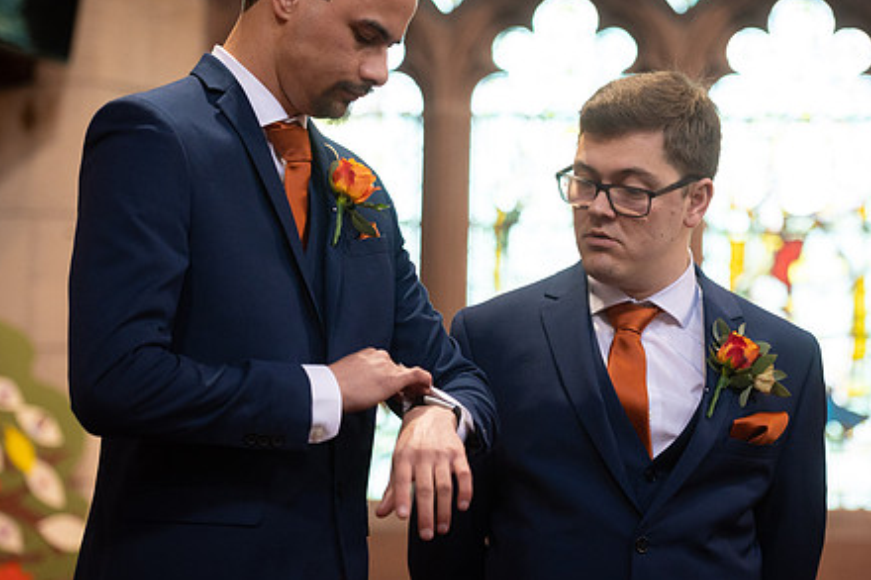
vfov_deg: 9.5
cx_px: 497
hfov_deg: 14.2
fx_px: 3507
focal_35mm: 145
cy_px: 261
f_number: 2.8
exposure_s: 1/160
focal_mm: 110
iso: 1600
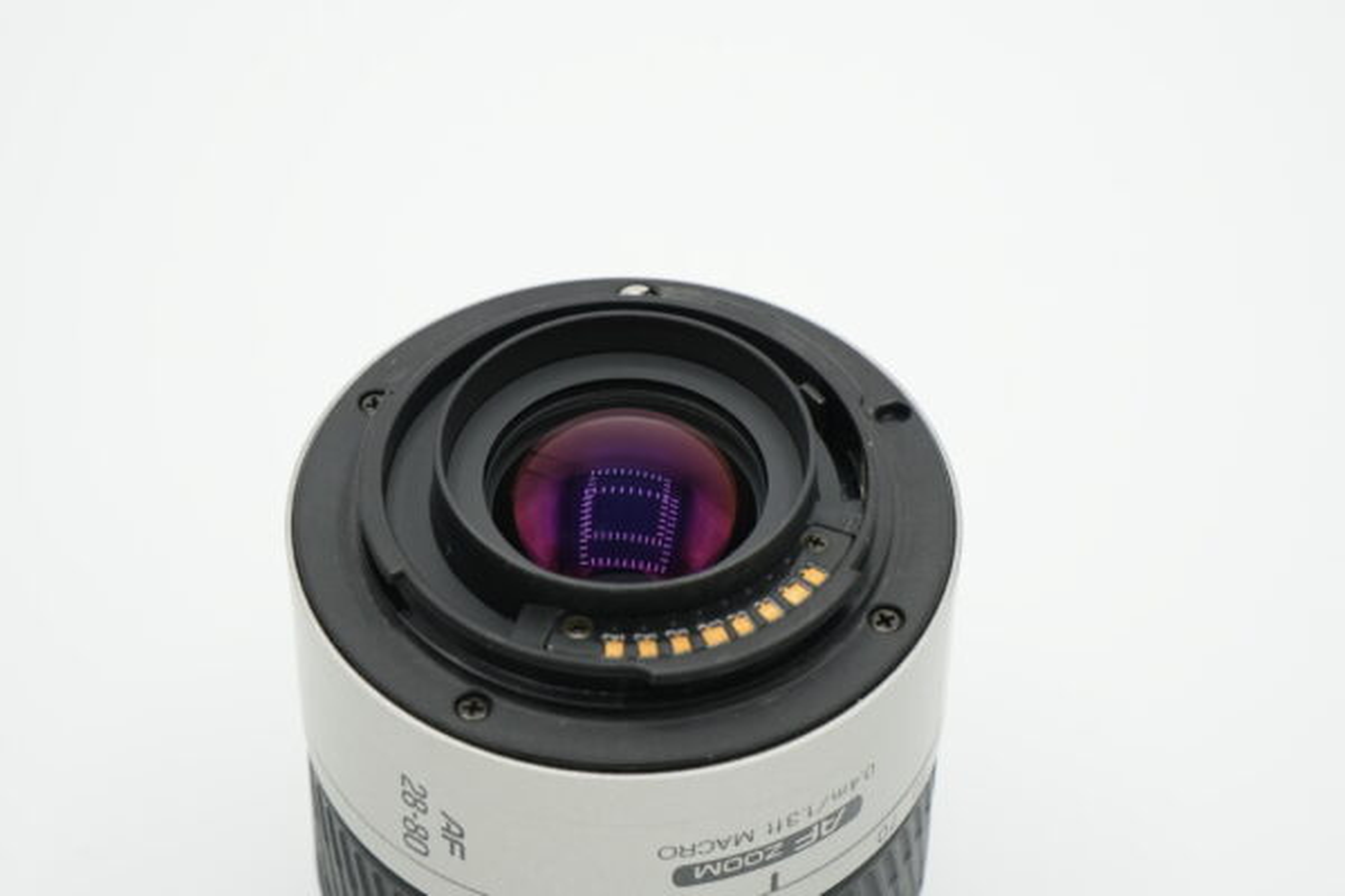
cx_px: 672
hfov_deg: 19.5
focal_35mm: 105
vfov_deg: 13.0
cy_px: 448
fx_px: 3923
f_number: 11
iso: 400
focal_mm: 70
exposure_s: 1/125
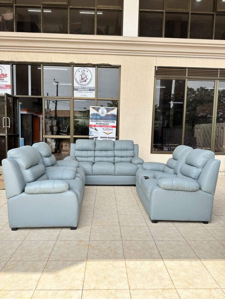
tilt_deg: -6.2
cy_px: 150
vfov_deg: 71.6
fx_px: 208
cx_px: 112
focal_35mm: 24
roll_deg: -2.1
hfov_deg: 56.8
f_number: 1.78
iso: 80
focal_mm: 6.86
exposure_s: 1/1517
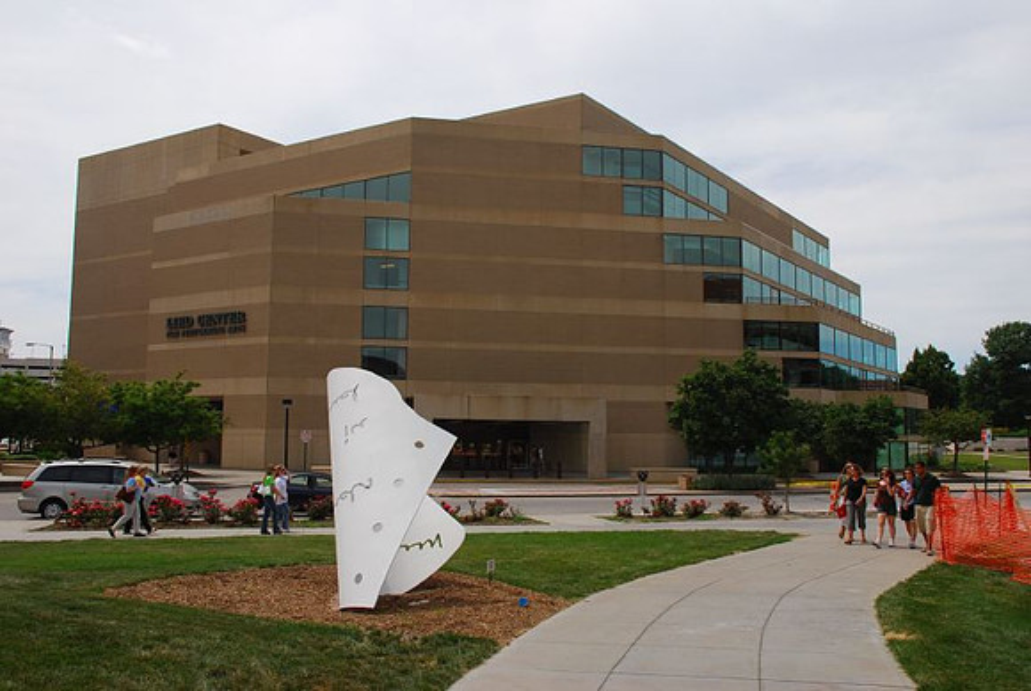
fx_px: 947
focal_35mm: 33
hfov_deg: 57.1
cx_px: 516
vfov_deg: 40.1
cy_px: 346
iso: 100
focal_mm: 22
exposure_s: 1/250
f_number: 8
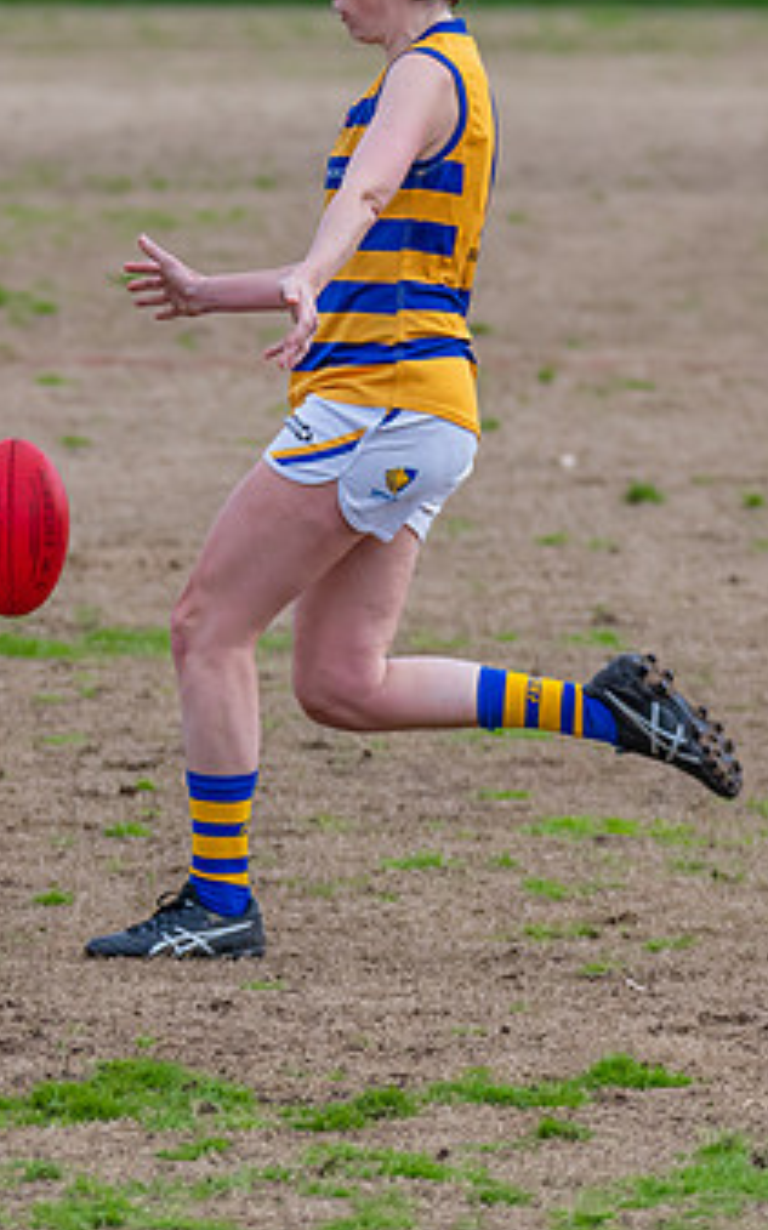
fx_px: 24334
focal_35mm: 726
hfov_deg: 1.8
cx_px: 186
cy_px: 433
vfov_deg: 2.9
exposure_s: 1/1600
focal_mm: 280
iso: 800
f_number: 6
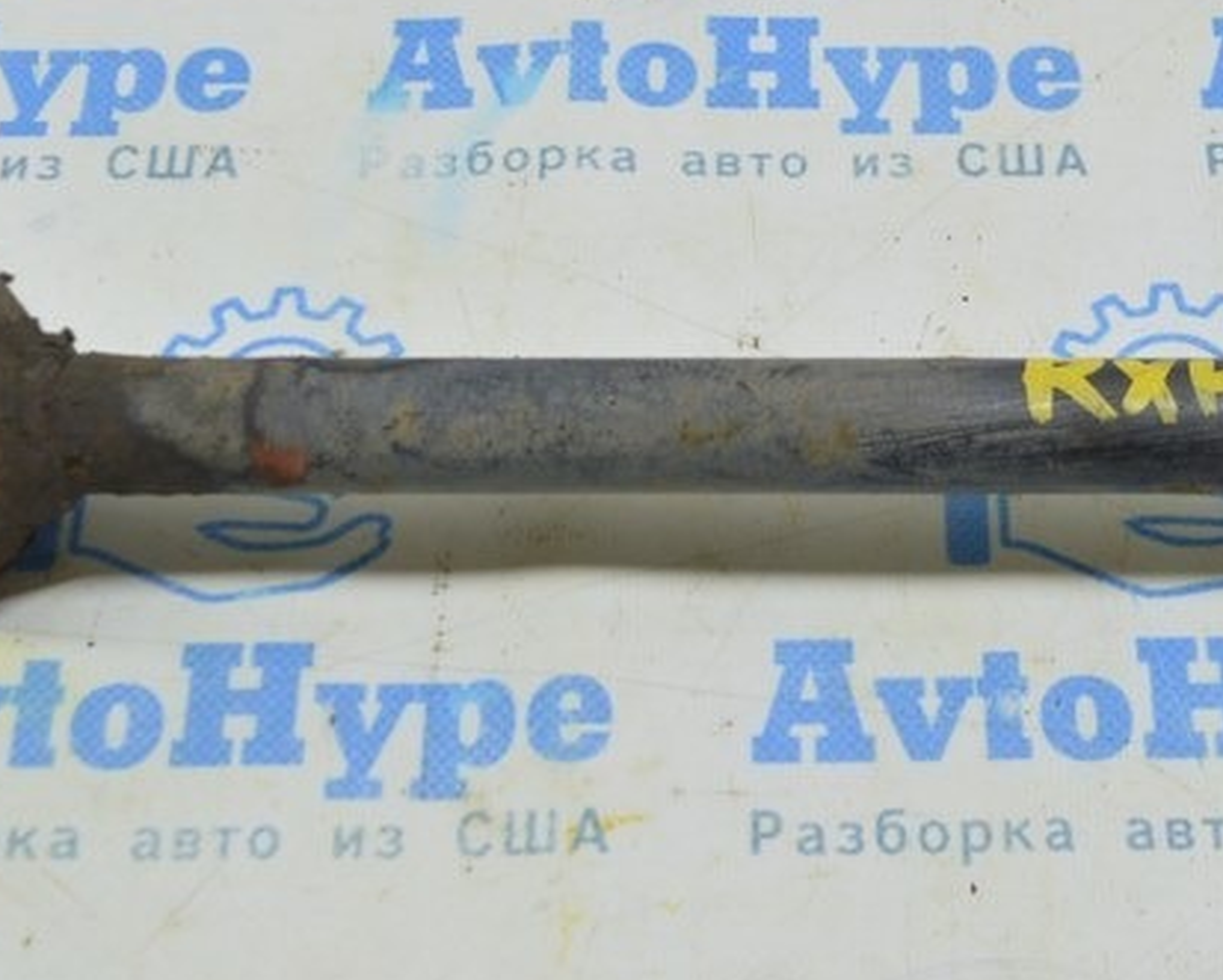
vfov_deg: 18.9
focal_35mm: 80
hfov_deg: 23.7
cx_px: 808
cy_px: 158
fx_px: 2904
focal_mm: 23
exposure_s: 1/25
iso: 400
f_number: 5.6
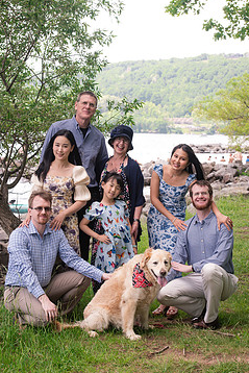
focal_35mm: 88
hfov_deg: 15.5
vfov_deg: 23.1
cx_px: 116
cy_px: 188
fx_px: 912
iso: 400
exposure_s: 1/200
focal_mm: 70
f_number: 7.1
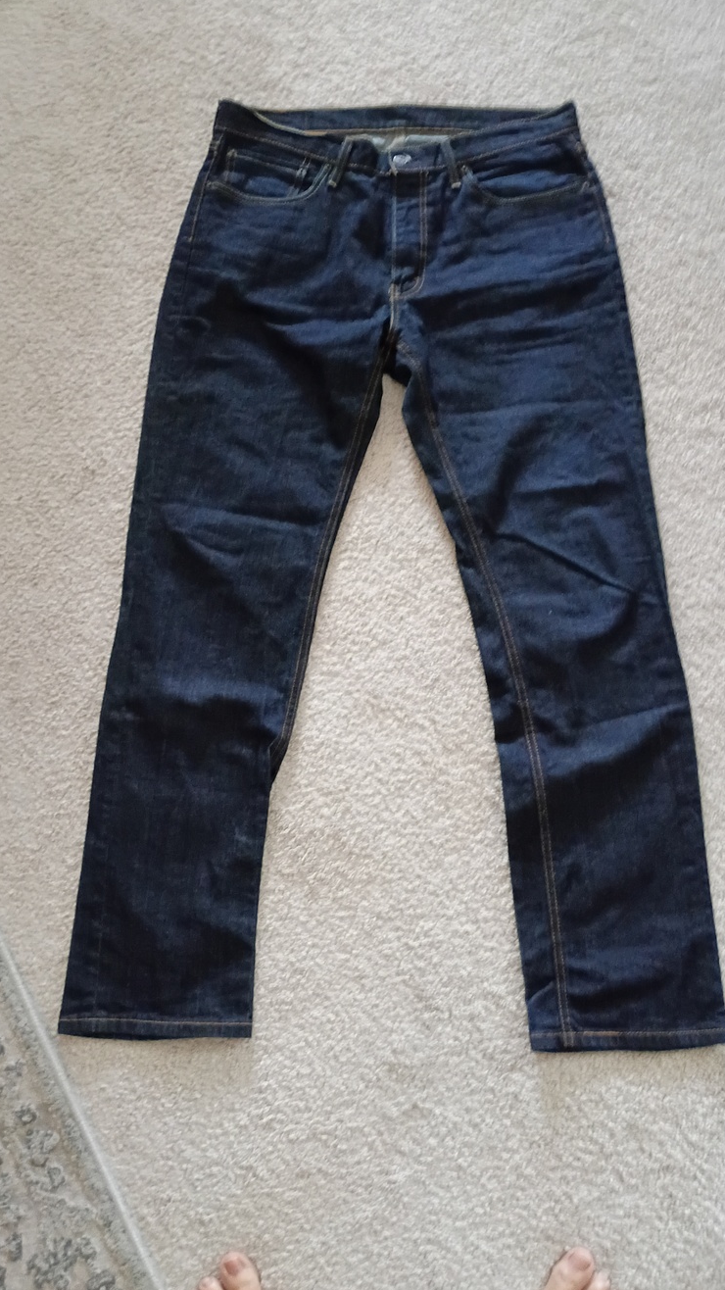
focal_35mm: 32
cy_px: 647
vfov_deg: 61.0
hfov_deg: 36.7
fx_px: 1094
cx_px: 387
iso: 2292
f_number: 1.8
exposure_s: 1/24
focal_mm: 4.27
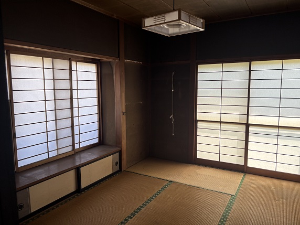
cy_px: 112
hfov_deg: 67.3
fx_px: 225
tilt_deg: -6.6
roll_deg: +0.7
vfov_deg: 53.1
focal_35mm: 26
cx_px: 150
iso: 50
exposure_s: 1/271
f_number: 1.6
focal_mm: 5.96
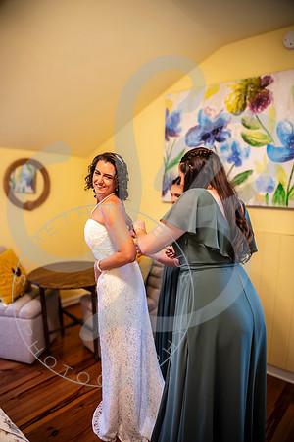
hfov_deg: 53.1
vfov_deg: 73.7
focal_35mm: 24
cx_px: 147
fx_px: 294
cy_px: 221
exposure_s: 1/160
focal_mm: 24
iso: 1600
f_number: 2.8
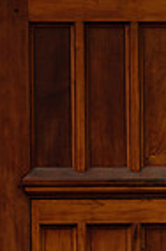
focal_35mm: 356
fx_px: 2474
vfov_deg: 5.8
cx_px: 81
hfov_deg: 3.8
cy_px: 350
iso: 500
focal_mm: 112
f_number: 4
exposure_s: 1/400
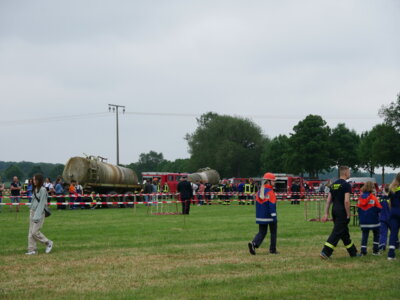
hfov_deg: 23.3
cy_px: 150
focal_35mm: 84
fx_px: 971
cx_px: 200
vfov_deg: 17.6
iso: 200
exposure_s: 1/250
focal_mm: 42
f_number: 6.3
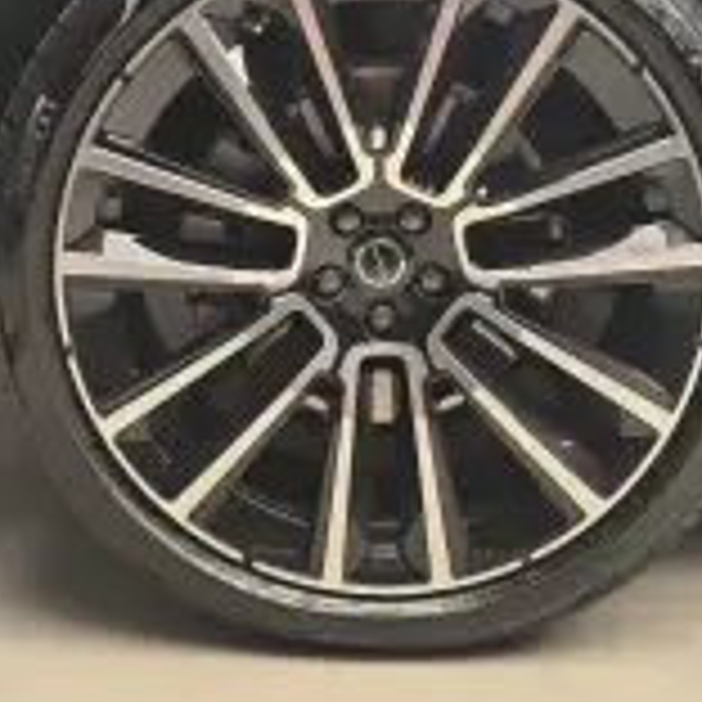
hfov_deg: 36.0
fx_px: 1078
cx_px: 306
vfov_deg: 35.0
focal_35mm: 47
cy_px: 148
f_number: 1.7
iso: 200
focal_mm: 6.3
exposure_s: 1/100
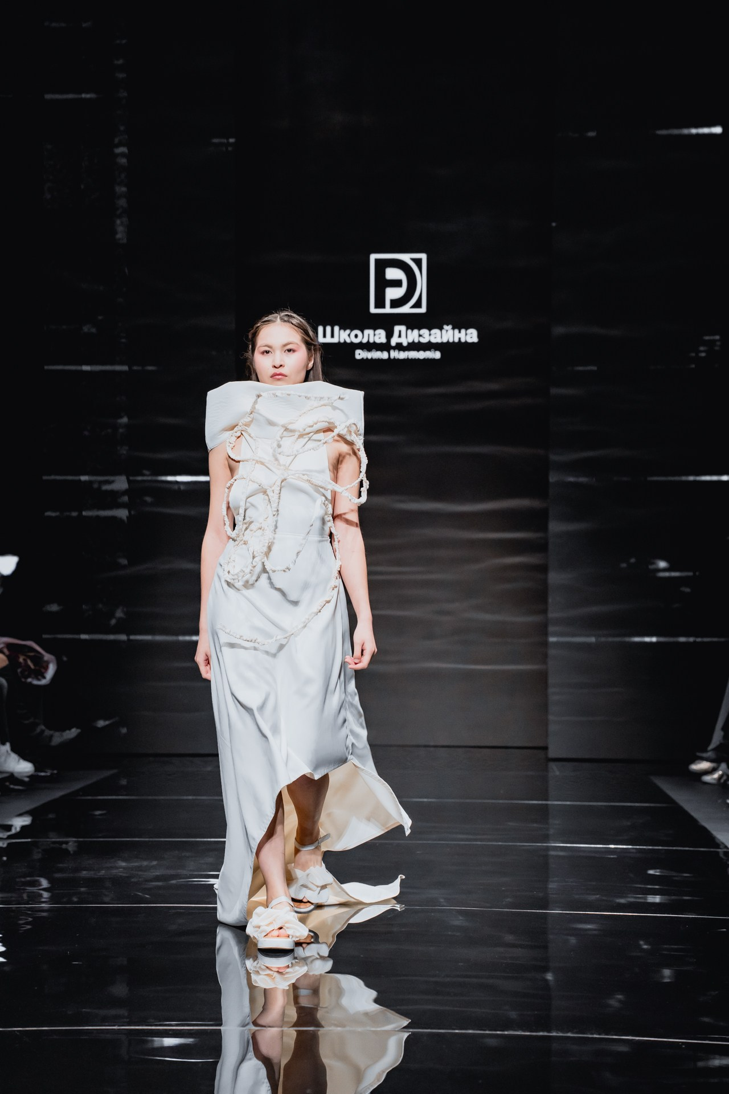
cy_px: 547
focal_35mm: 75
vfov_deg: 27.0
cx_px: 364
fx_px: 2278
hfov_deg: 18.2
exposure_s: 1/250
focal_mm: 75
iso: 3200
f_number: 4
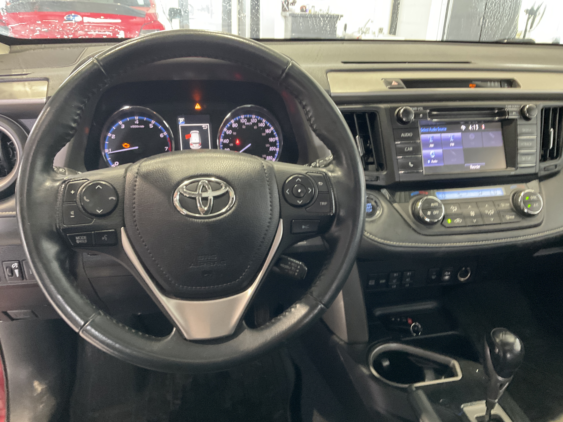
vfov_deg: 48.2
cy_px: 211
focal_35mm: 29
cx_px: 282
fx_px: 472
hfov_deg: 61.7
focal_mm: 3
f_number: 1.8
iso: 320
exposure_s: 1/37
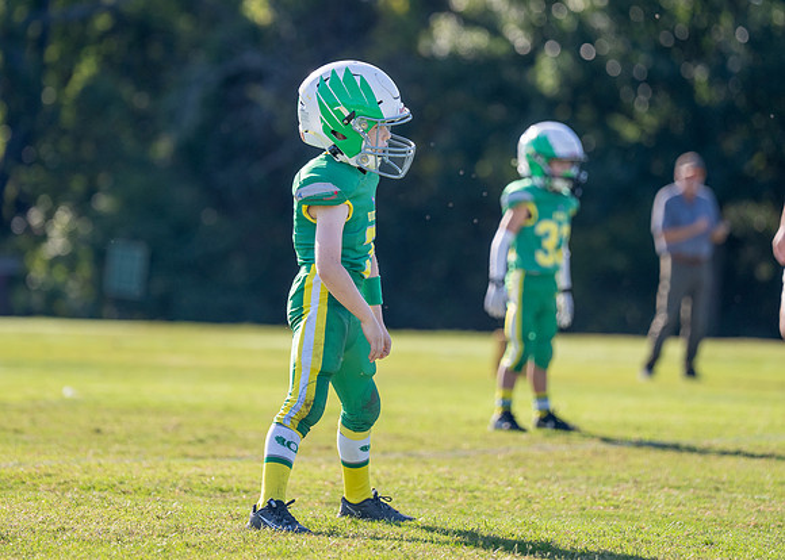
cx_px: 337
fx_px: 4875
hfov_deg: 9.2
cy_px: 210
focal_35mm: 219
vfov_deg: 6.6
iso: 250
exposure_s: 1/2500
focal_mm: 159
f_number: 2.8
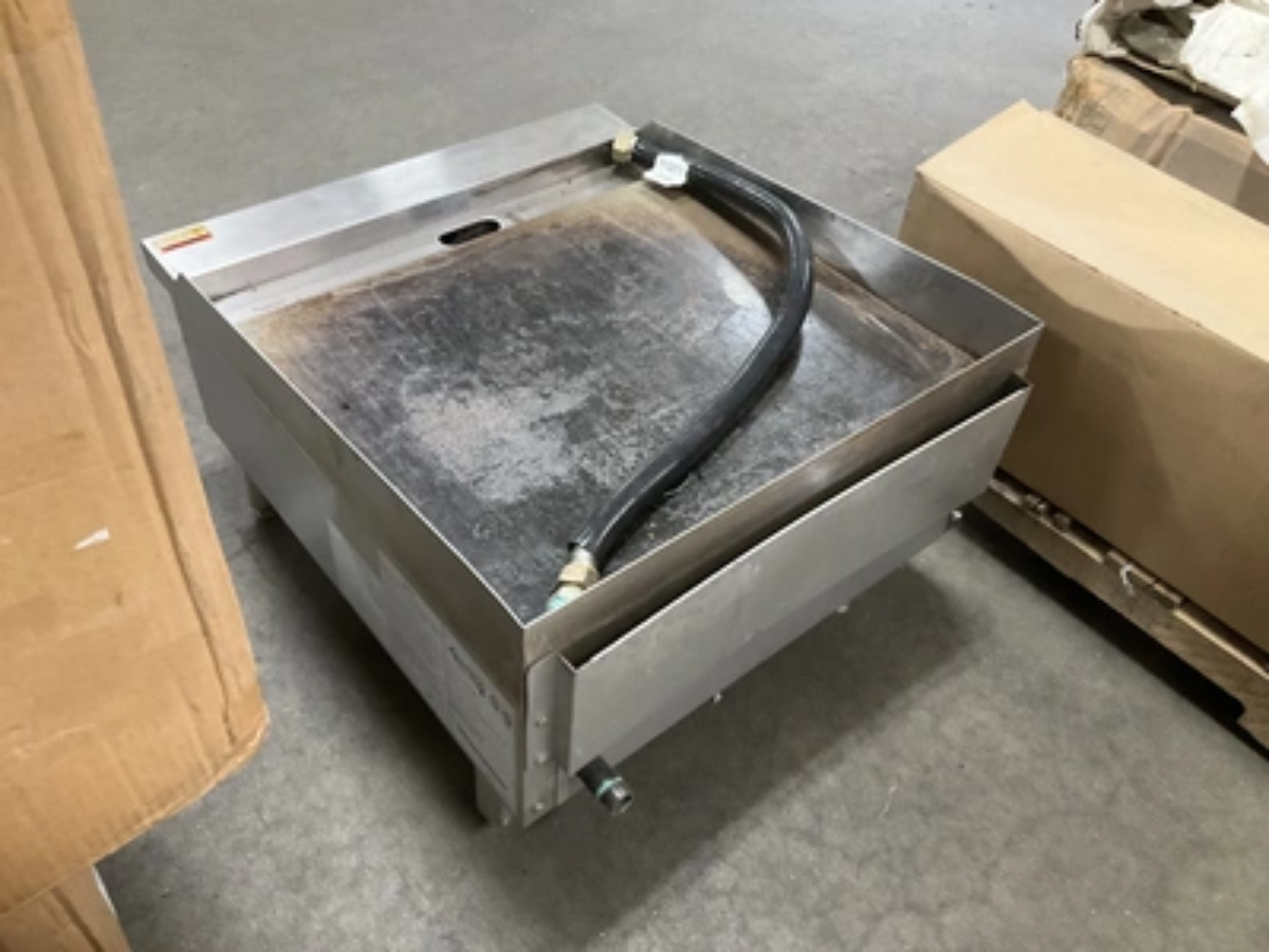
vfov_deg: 48.2
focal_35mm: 29
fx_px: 1063
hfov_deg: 61.7
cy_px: 476
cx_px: 634
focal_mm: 3
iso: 250
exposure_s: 1/40
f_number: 1.8
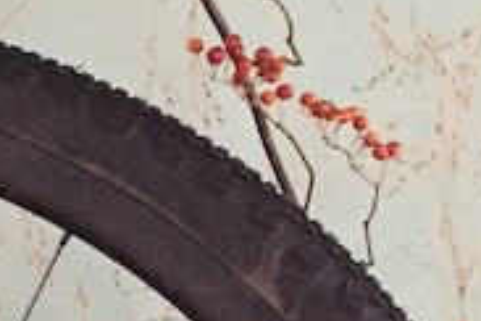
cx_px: -746
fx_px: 2258
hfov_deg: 10.2
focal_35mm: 169
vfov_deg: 8.1
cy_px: 245
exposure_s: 1/17
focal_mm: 4.15
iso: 400
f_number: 2.2
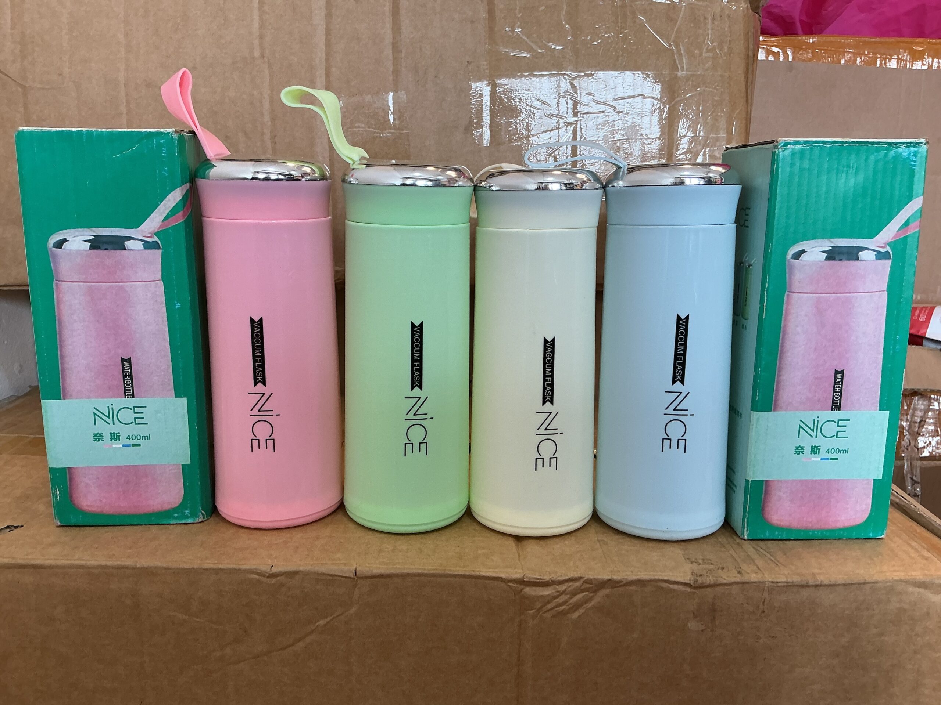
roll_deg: -0.9
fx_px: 788
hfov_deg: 61.7
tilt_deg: -8.4
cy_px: 352
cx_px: 470
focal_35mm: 29
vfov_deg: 48.2
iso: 40
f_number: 1.8
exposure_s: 1/120
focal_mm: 3
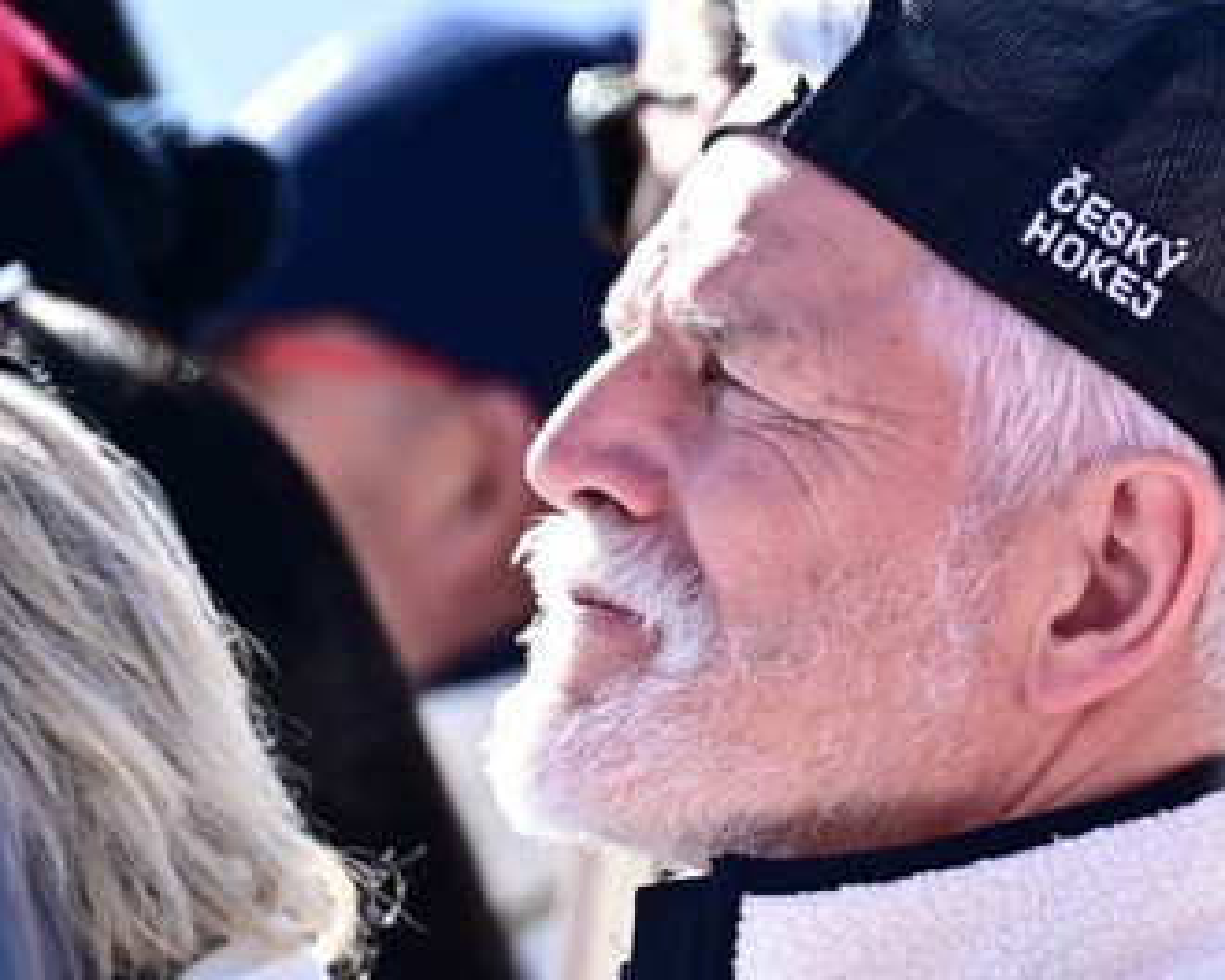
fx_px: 28424
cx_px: 612
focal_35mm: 784
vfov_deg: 2.0
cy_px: 585
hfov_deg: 2.5
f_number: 7.1
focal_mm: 400
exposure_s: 1/640
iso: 400
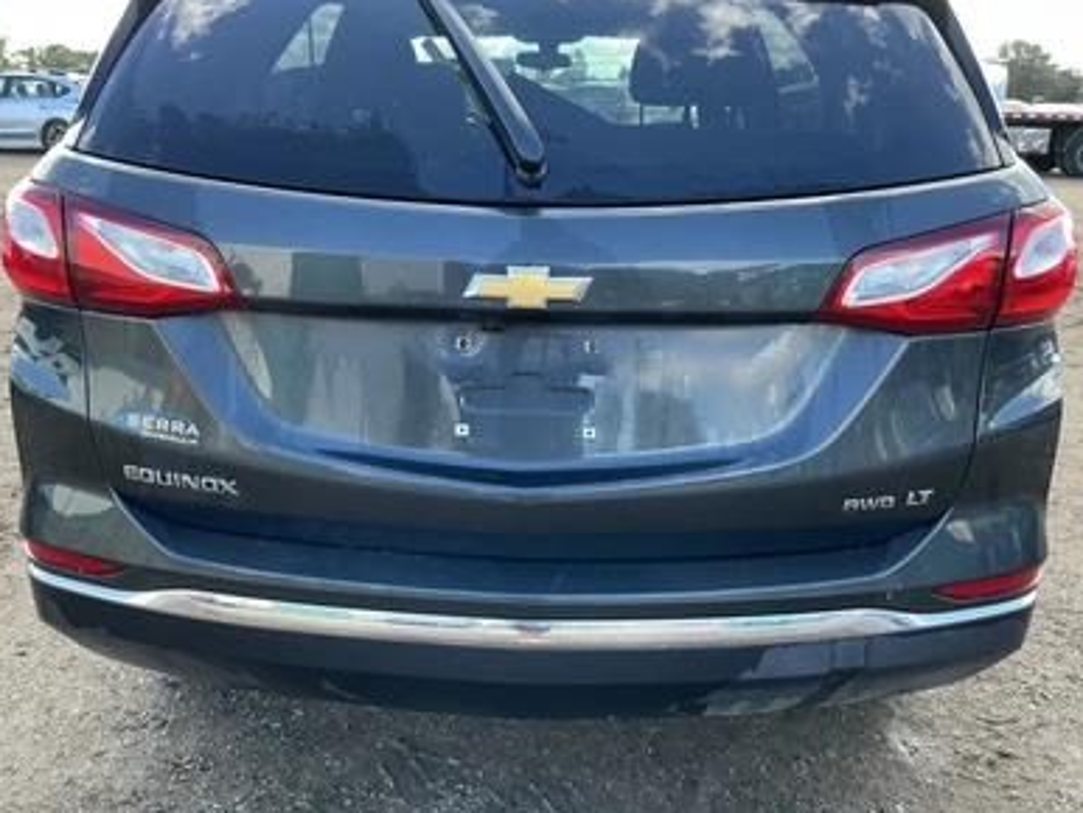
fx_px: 908
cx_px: 527
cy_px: 415
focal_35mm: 29
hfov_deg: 61.6
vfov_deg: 48.3
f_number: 1.8
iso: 32
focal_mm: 3
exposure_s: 1/122
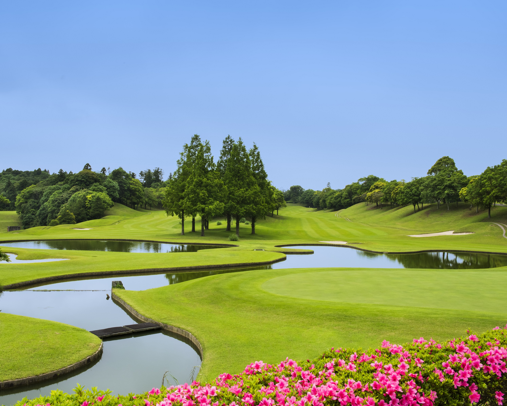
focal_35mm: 37
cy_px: 208
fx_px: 555
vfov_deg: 40.1
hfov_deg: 49.0
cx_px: 225
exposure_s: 1/80
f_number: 22
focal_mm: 32
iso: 400
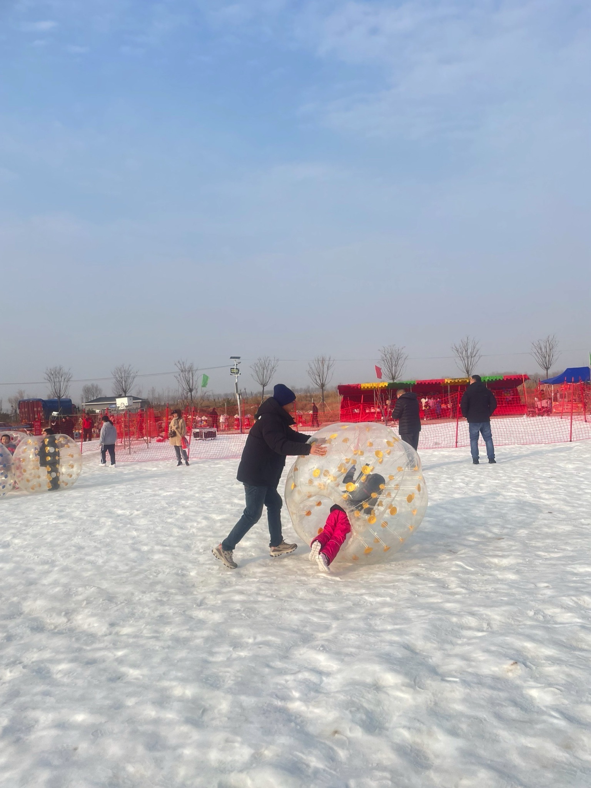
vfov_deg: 67.3
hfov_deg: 53.1
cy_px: 394
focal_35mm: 26
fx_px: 592
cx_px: 296
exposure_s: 1/2681
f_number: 1.6
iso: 32
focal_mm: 4.2
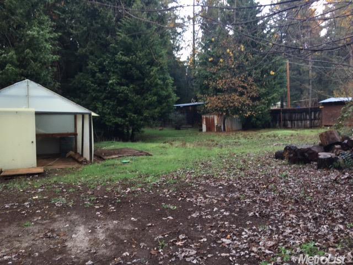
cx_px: 176
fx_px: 296
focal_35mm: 29
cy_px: 132
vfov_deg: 48.2
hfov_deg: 61.7
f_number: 2.2
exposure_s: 1/30
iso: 64
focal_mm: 4.15
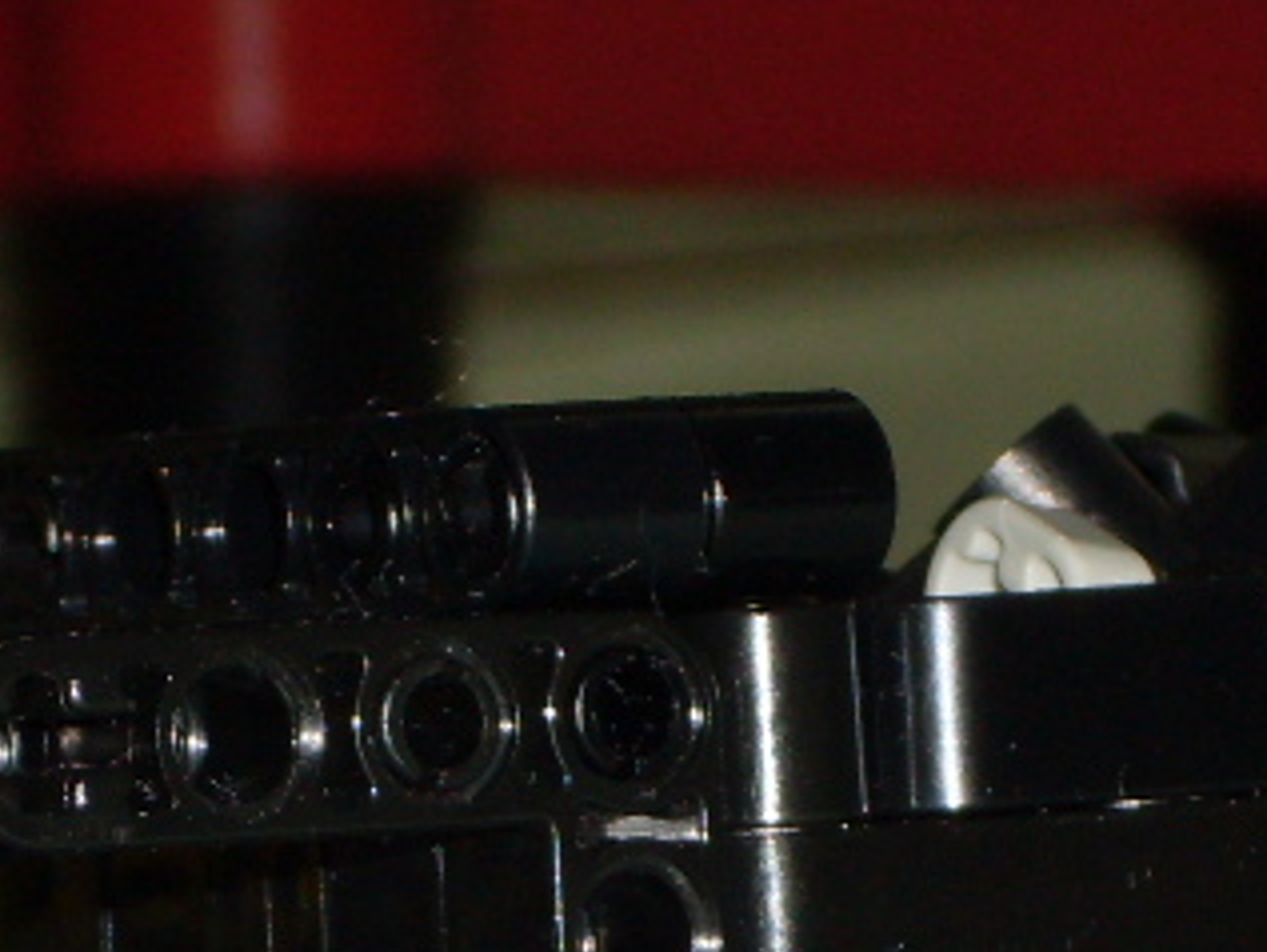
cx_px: 548
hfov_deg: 5.4
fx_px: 13474
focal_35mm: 368
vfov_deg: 4.0
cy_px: 1372
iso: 100
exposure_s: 1/60
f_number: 5.2
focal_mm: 18.9
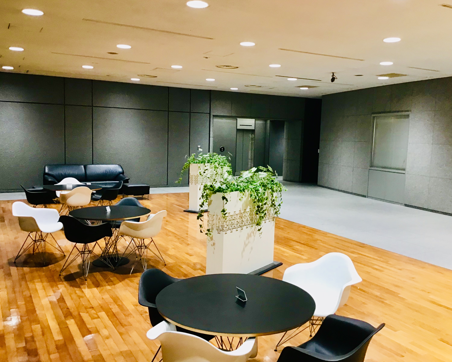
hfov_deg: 54.2
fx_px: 441
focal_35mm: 33
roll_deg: -1.4
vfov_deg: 44.5
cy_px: 182
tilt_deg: -5.4
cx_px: 236
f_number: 2.4
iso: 100
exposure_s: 1/30
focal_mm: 3.3
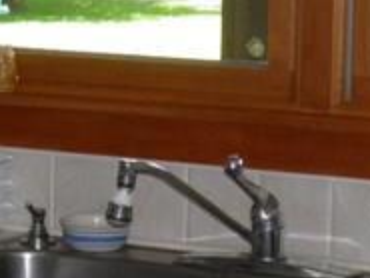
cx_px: -36
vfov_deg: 6.9
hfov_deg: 9.1
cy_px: 220
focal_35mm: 216
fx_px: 2310
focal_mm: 7.1
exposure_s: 1/60
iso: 100
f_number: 3.2
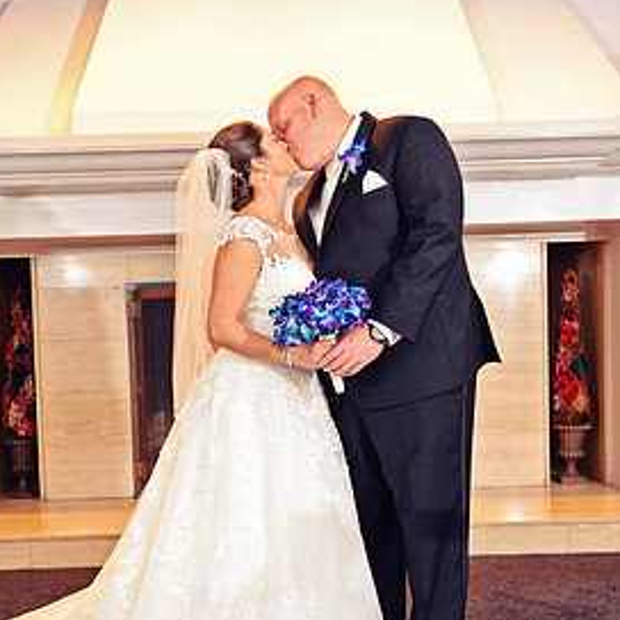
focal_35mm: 45
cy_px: 383
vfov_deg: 37.4
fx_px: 912
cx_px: 282
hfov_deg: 37.5
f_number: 2.8
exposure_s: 1/125
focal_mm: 32
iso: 2000
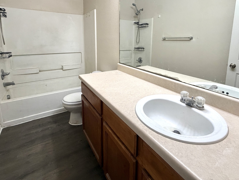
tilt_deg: -8.2
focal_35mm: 19
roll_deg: +0.6
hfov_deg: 84.7
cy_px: 59
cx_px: 121
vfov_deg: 66.7
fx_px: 131
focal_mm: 2.22
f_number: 2.2
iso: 250
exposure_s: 1/120
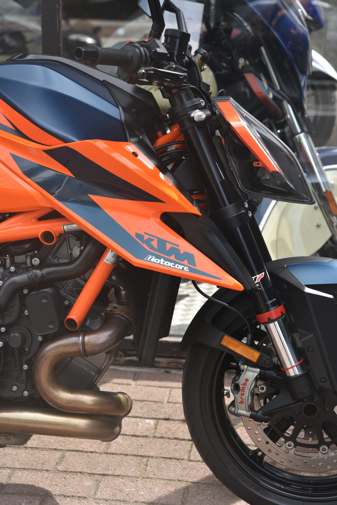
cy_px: 252
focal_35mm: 70
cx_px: 168
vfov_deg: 28.8
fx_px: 982
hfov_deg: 19.5
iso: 100
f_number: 5.6
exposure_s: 1/125
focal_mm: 70
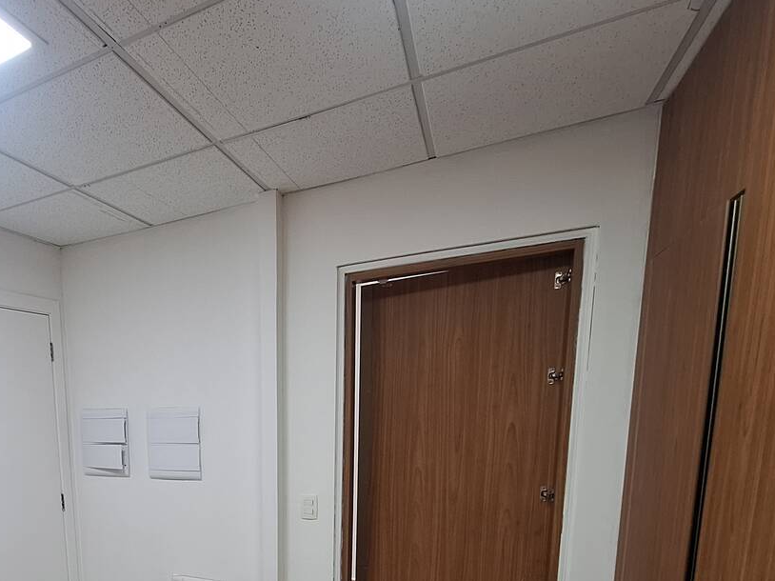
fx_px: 515
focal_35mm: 23
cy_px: 491
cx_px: 144
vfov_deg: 53.5
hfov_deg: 66.4
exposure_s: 1/40
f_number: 2.2
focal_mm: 1.74
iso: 100
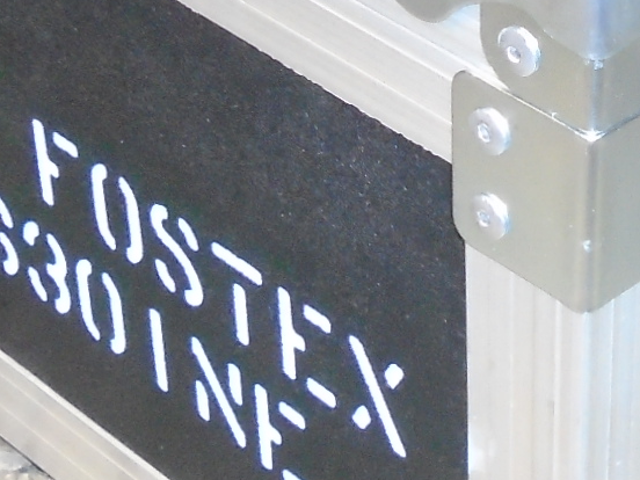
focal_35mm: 122
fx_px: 2256
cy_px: -30
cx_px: 759
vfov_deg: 12.0
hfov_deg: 15.6
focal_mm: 4.6
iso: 400
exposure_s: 1/30
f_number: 3.2
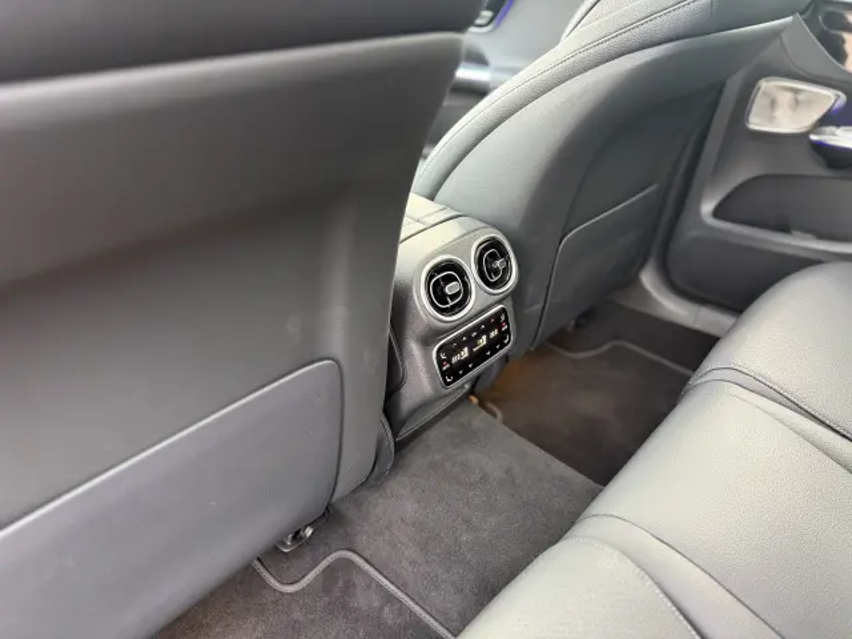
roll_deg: -0.9
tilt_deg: -31.7
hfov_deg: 71.6
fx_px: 591
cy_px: 320
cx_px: 426
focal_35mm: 24
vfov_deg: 56.8
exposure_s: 1/60
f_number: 1.78
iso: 400
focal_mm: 6.76
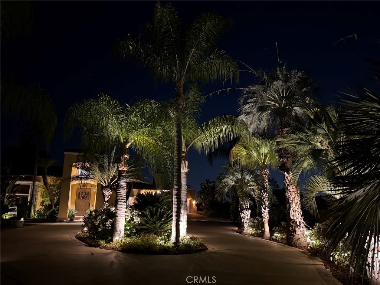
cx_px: 190
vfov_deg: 56.8
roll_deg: +0.2
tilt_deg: +14.1
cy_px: 142
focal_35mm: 24
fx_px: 263
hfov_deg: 71.6
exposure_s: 1/17
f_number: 1.78
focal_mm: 6.76
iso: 1600
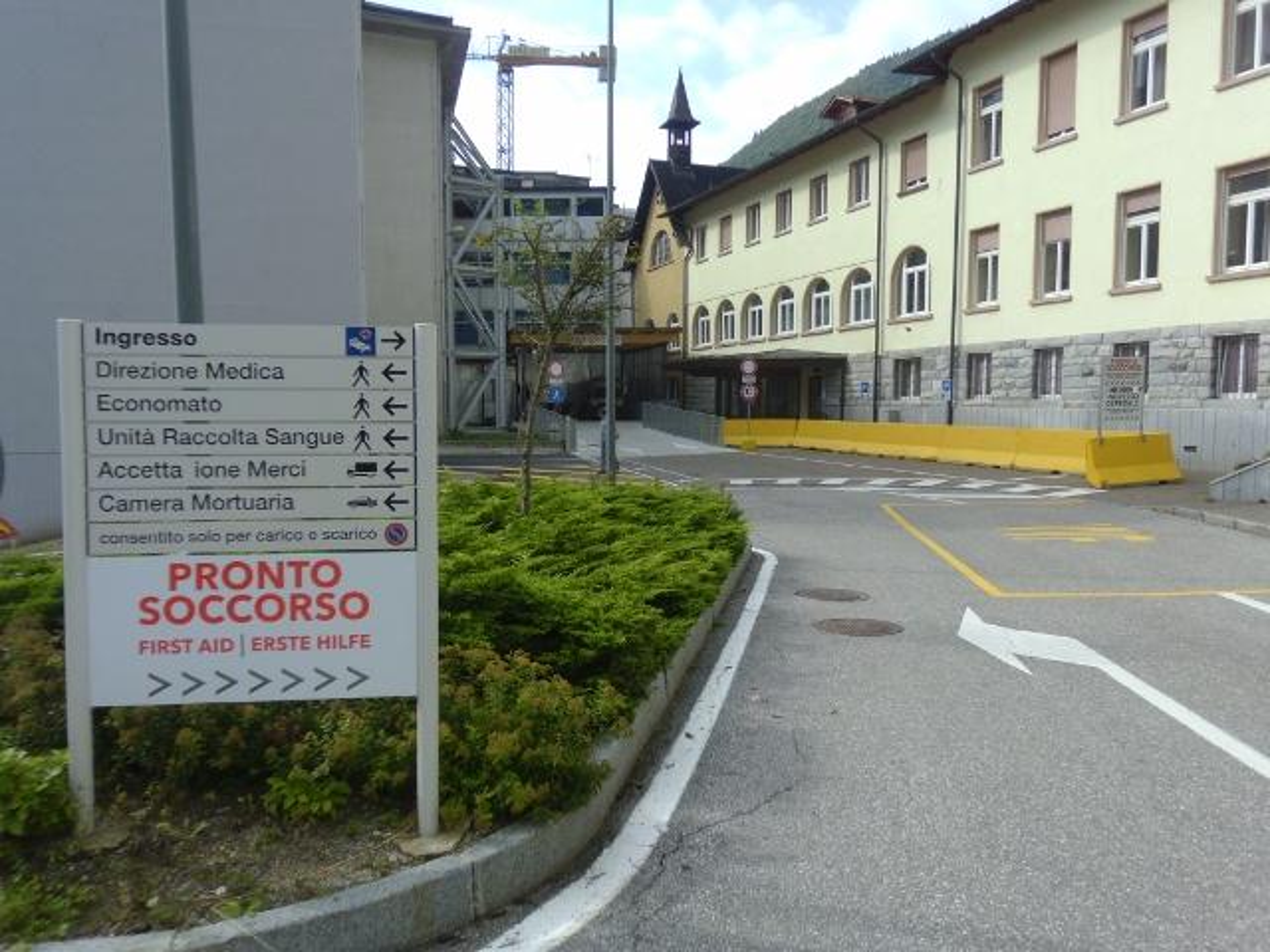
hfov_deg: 67.3
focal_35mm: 26
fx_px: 954
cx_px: 635
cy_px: 476
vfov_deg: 53.1
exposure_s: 1/250
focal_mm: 4.7
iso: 100
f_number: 7.9
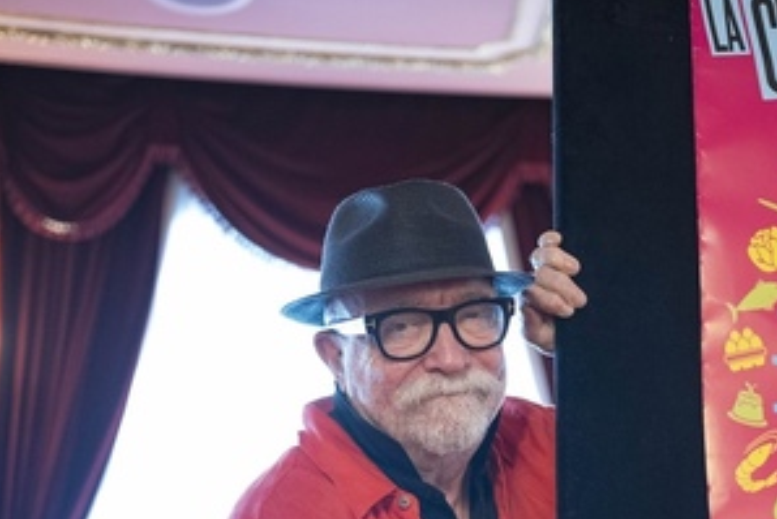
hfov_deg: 31.6
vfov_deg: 21.2
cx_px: 515
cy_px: 446
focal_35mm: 63
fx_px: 1360
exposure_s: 1/250
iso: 6400
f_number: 2.2
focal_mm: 35
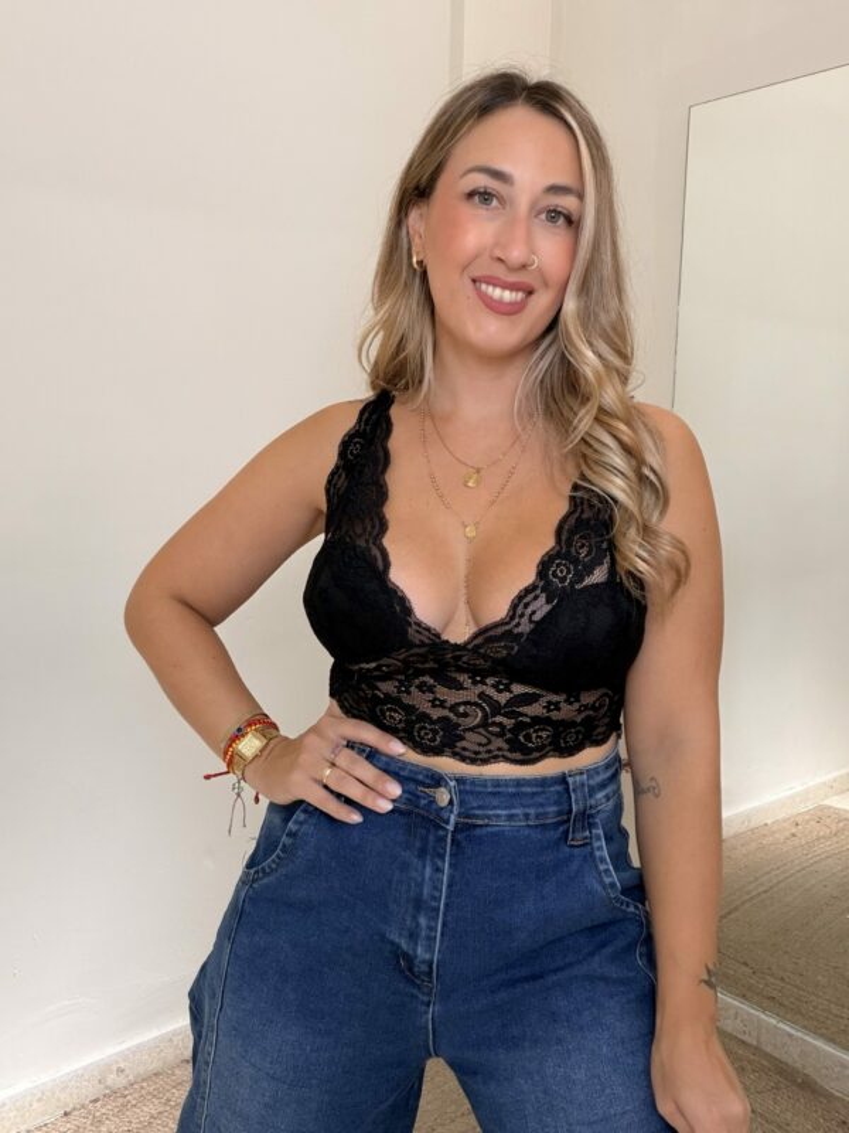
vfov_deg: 60.0
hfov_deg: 46.8
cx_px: 424
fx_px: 981
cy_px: 566
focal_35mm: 30
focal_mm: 2.71
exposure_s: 1/60
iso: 80
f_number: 1.9
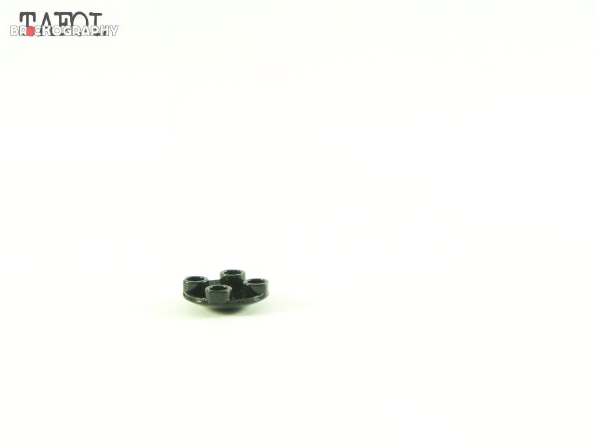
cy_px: 224
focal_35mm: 105
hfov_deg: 18.7
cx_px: 298
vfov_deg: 14.1
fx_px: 1808
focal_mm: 17.5
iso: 400
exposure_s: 1/60
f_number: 3.6
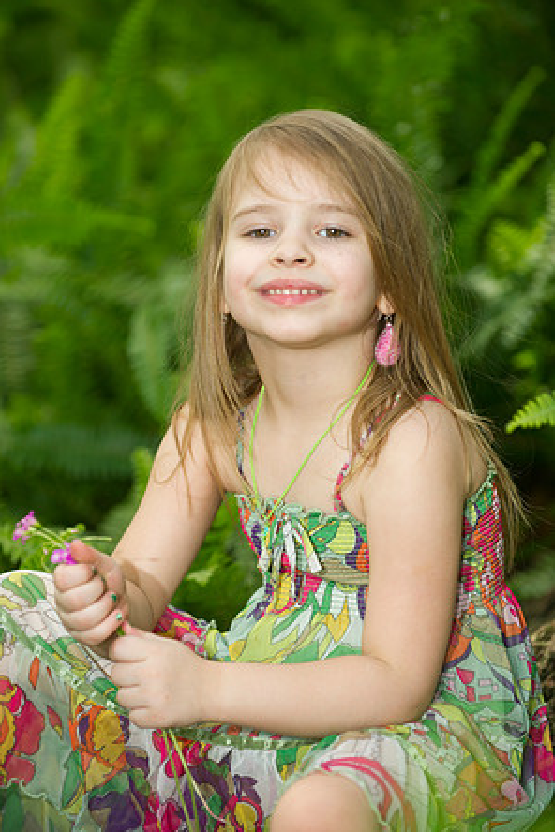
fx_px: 3630
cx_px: 277
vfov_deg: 13.1
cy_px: 418
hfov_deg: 8.7
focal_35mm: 157
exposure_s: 1/200
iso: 200
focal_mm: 155
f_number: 3.2
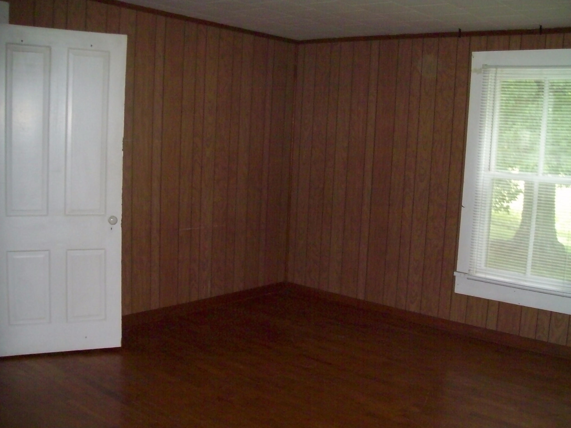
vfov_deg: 38.7
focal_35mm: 37
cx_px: 284
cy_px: 208
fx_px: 610
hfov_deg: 50.1
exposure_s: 1/64
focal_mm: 6
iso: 160
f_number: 2.7
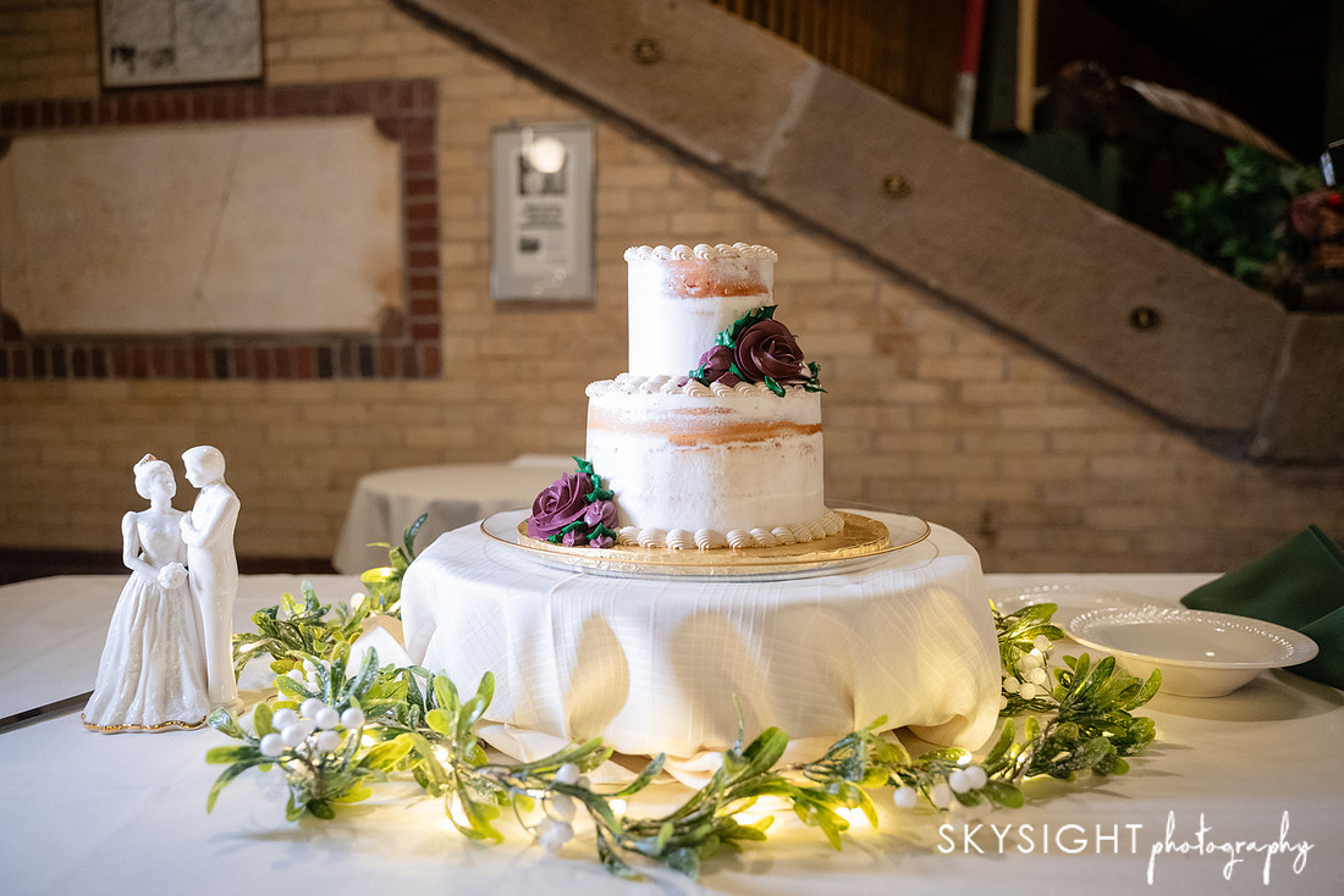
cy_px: 448
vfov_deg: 45.9
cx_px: 672
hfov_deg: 64.8
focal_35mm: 28
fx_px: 1058
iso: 4000
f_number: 2.8
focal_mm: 28
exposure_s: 1/160
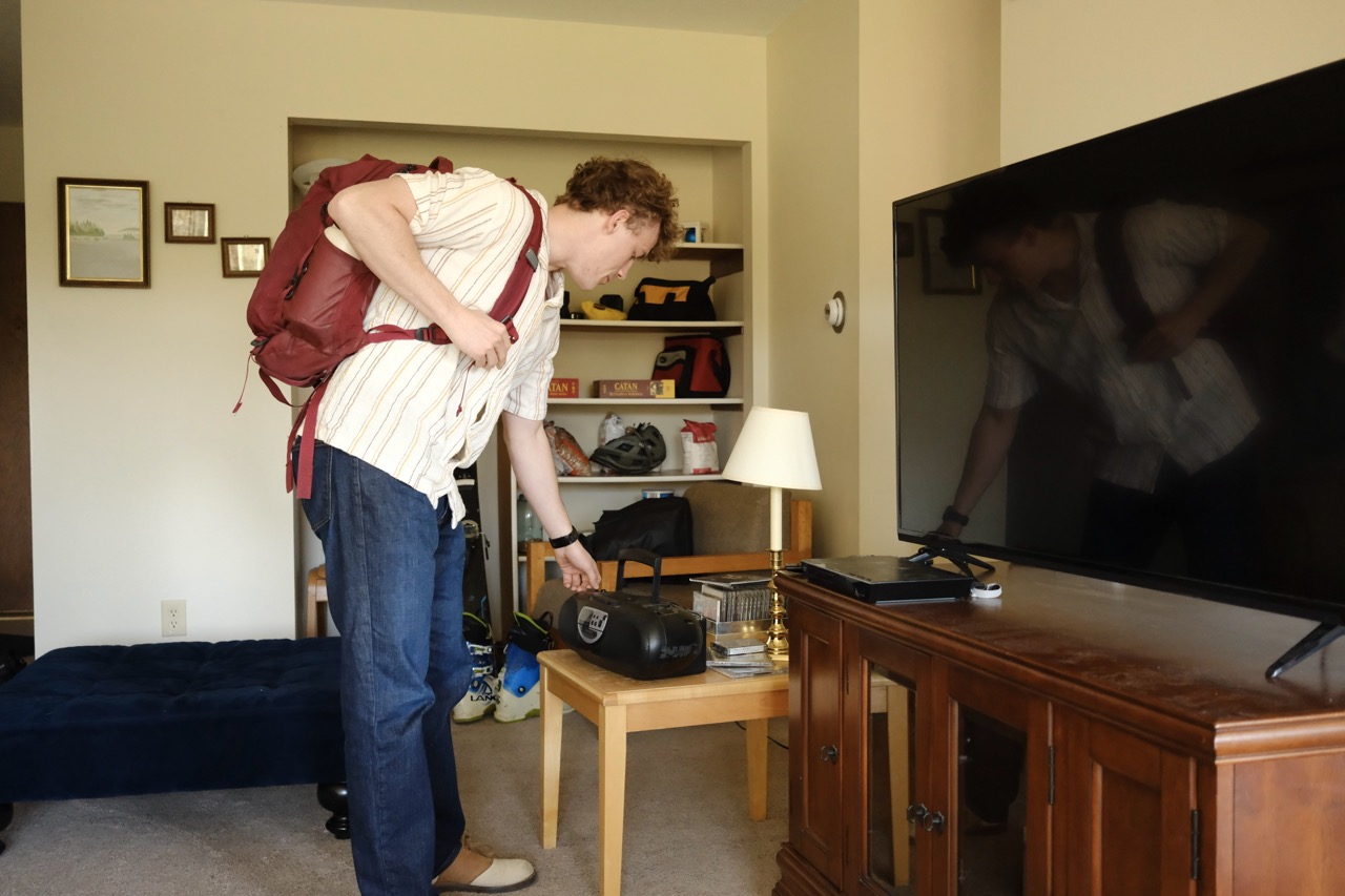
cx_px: 672
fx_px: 1307
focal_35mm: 35
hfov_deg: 54.4
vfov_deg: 37.8
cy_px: 448
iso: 3200
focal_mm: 23
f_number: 2.8
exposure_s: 1/160
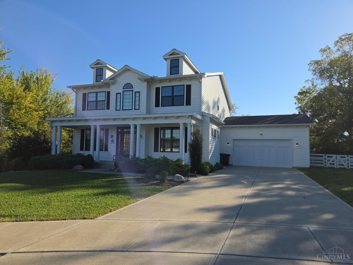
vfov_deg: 58.9
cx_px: 176
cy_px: 132
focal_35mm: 23
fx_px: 235
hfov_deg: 73.9
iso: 80
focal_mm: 5.4
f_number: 1.8
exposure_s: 1/4558
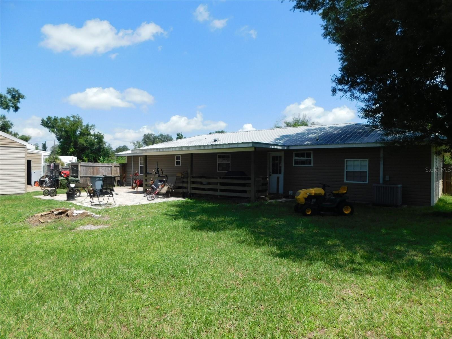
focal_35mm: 23
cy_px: 170
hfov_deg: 73.9
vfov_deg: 58.9
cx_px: 226
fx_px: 300
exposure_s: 1/400
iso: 125
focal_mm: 4
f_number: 6
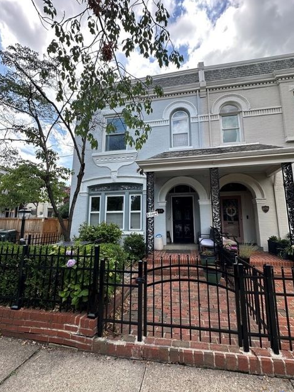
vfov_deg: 98.2
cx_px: 156
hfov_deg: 81.6
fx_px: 170
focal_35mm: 15
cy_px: 197
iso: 40
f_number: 2.2
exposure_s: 1/413
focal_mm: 2.22
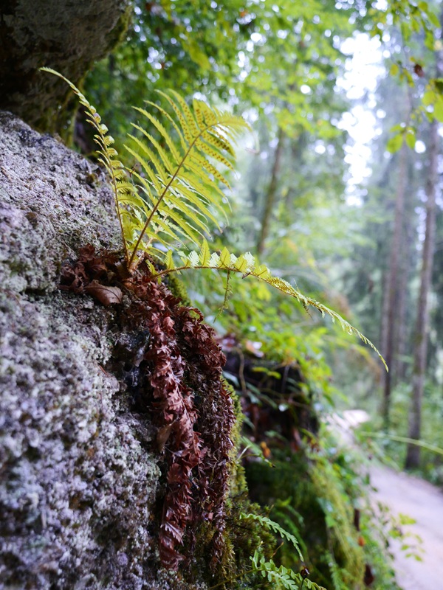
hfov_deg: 44.2
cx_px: 222
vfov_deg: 56.8
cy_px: 295
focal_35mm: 32
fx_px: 546
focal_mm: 16
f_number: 3.1
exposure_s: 1/60
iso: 3200
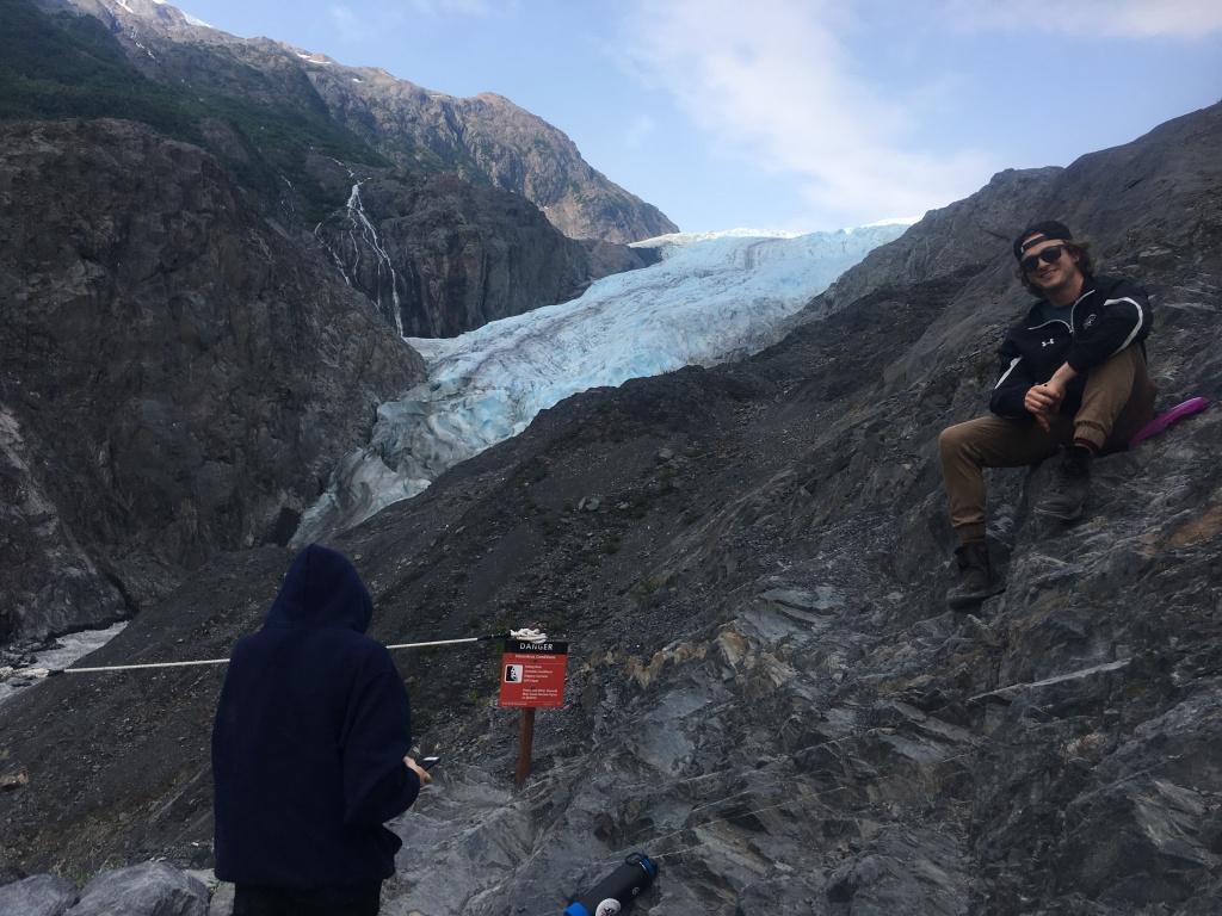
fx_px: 1024
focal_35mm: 29
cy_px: 458
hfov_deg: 61.7
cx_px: 611
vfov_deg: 48.2
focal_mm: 4.15
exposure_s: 1/1202
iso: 25
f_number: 2.2
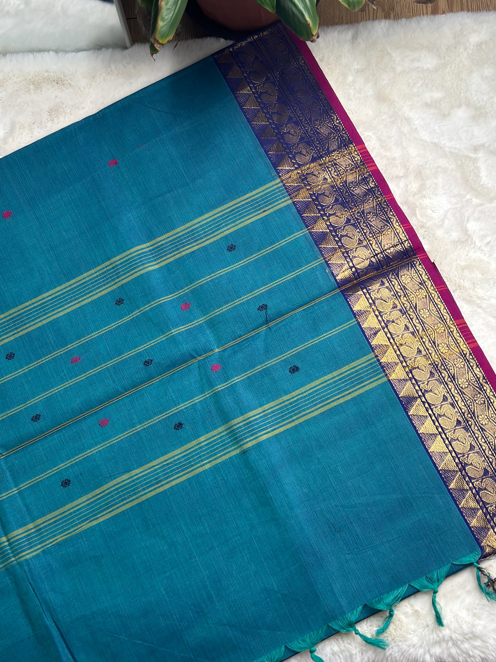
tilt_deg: -73.2
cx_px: 246
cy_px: 314
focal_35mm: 55
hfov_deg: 26.6
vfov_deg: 34.9
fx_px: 1051
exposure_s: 1/50
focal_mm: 5.96
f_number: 1.6
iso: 64
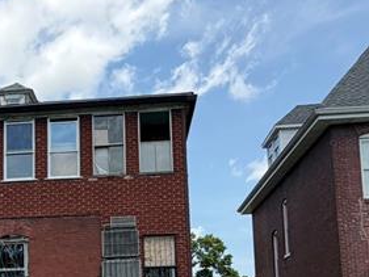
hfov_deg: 36.3
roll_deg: +2.1
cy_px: 263
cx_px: 76
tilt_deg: +11.4
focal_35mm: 51
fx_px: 544
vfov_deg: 27.3
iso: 20
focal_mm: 2.22
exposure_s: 1/770
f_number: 2.2
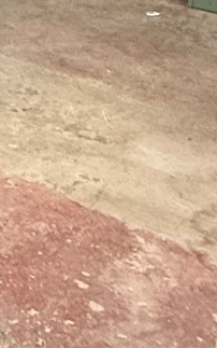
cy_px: -229
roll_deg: -0.1
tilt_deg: -4.0
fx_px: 889
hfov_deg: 11.8
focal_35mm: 94
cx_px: -272
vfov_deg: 18.5
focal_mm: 2.22
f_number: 2.2
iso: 200
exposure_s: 1/60
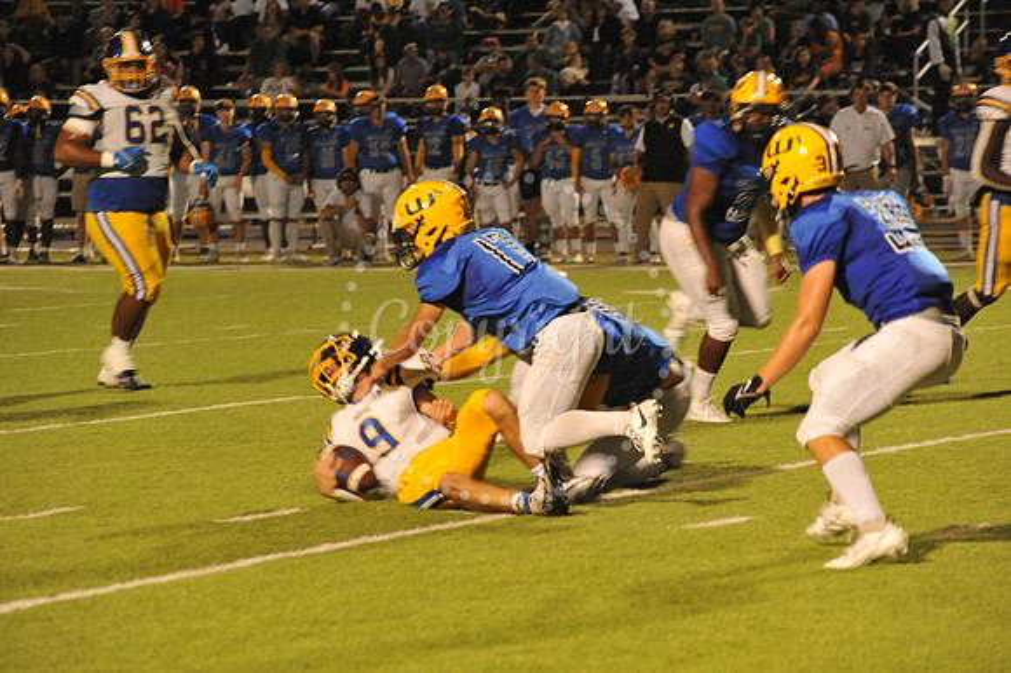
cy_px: 336
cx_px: 506
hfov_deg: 10.3
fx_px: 5613
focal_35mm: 200
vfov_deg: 6.9
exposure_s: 1/200
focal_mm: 200
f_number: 6.3
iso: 6400
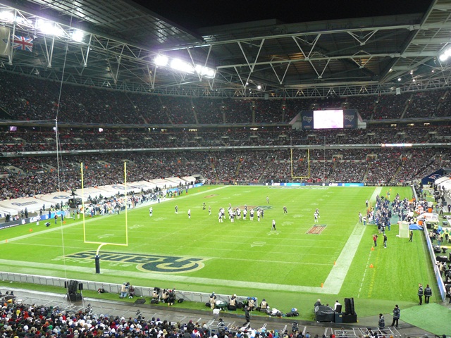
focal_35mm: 36
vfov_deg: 39.7
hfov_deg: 51.4
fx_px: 469
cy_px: 169
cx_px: 226
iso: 200
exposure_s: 1/30
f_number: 2.8
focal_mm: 6
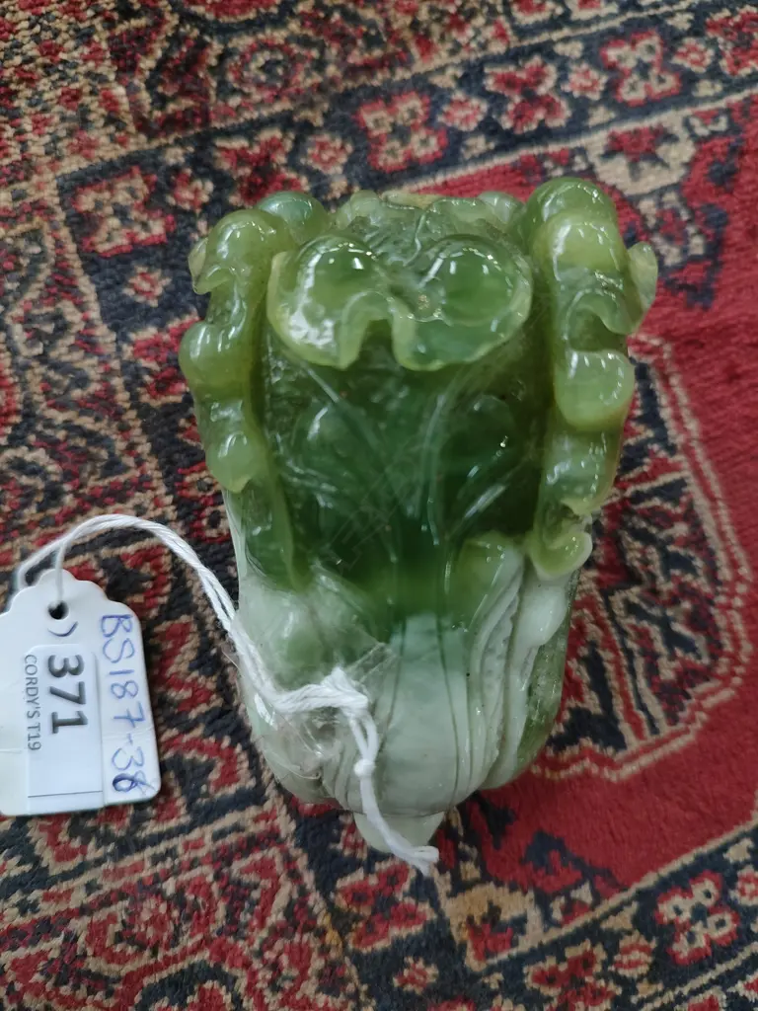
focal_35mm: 24
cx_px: 379
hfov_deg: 56.8
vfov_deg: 71.6
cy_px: 506
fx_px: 701
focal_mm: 5.89
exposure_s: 1/20
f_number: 1.89
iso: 100
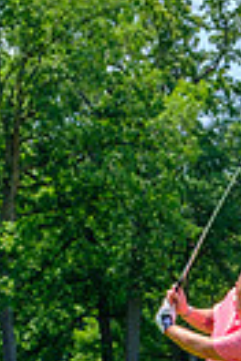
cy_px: 372
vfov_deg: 11.7
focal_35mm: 174
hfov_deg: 7.8
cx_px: 329
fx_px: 1747
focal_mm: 34.3
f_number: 5
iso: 200
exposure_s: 1/500
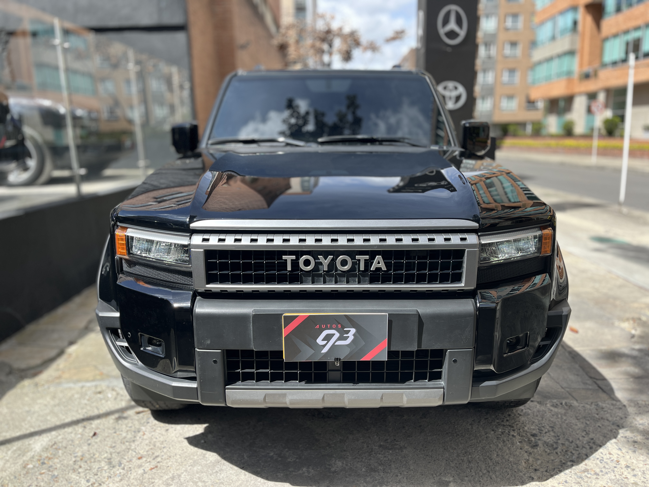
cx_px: 324
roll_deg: +1.2
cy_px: 244
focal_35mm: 26
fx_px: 487
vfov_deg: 53.1
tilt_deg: -12.6
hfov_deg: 67.3
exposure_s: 1/1018
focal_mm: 5.1
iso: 50
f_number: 1.6
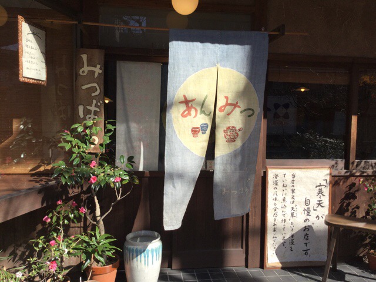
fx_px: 337
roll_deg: -2.2
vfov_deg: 45.4
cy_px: 141
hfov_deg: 58.4
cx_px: 188
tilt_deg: -2.5
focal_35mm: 31
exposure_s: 1/840
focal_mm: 3.3
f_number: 2.4
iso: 25
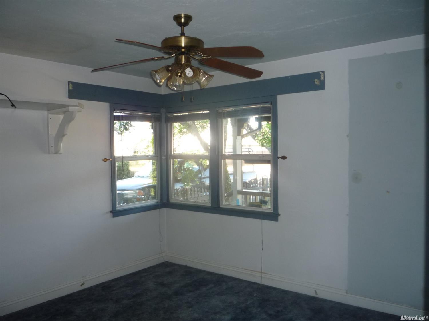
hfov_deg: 60.0
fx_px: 372
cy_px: 160
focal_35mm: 30
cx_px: 214
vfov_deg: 46.8
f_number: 3.3
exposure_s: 1/30
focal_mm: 5.2
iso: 160
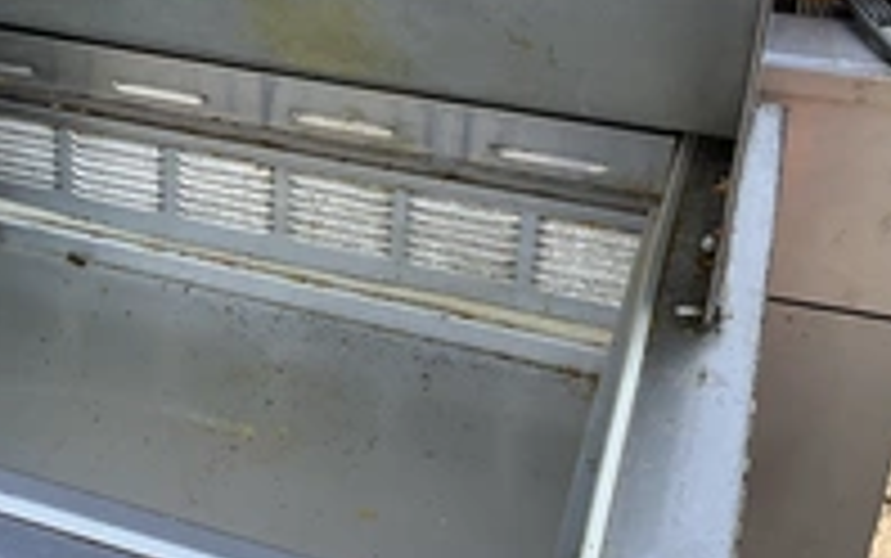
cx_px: 126
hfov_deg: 31.7
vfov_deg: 20.8
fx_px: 1506
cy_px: 140
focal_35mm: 62
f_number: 1.8
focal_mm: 3
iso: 25
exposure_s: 1/446
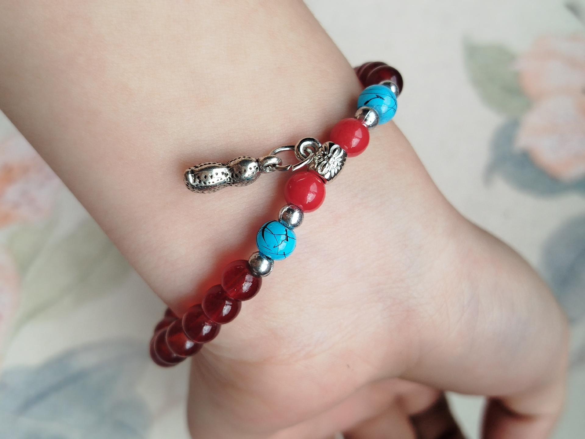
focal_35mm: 45
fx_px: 760
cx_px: 292
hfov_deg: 42.1
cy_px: 220
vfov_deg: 32.2
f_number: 1.7
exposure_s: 1/191
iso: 50
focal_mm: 5.31
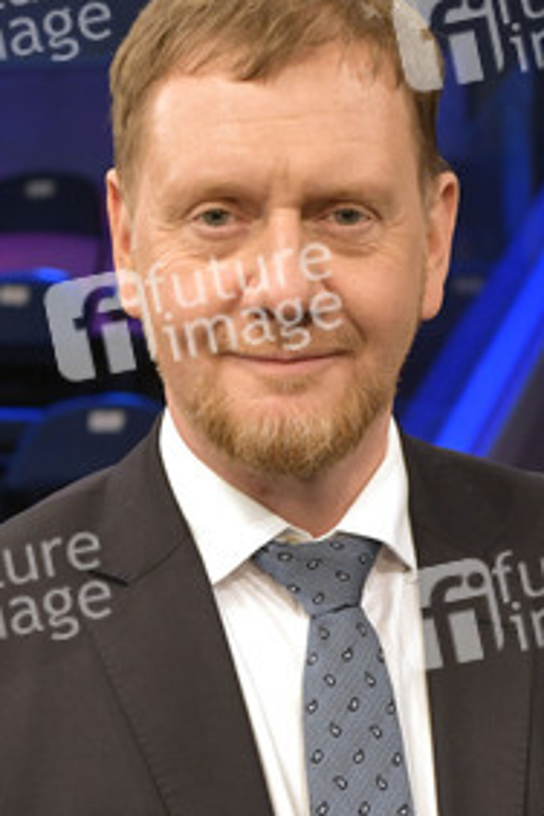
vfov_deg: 26.0
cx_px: 278
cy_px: 457
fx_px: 1768
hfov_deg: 17.5
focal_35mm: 78
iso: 2000
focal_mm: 55
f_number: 5.6
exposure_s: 1/200
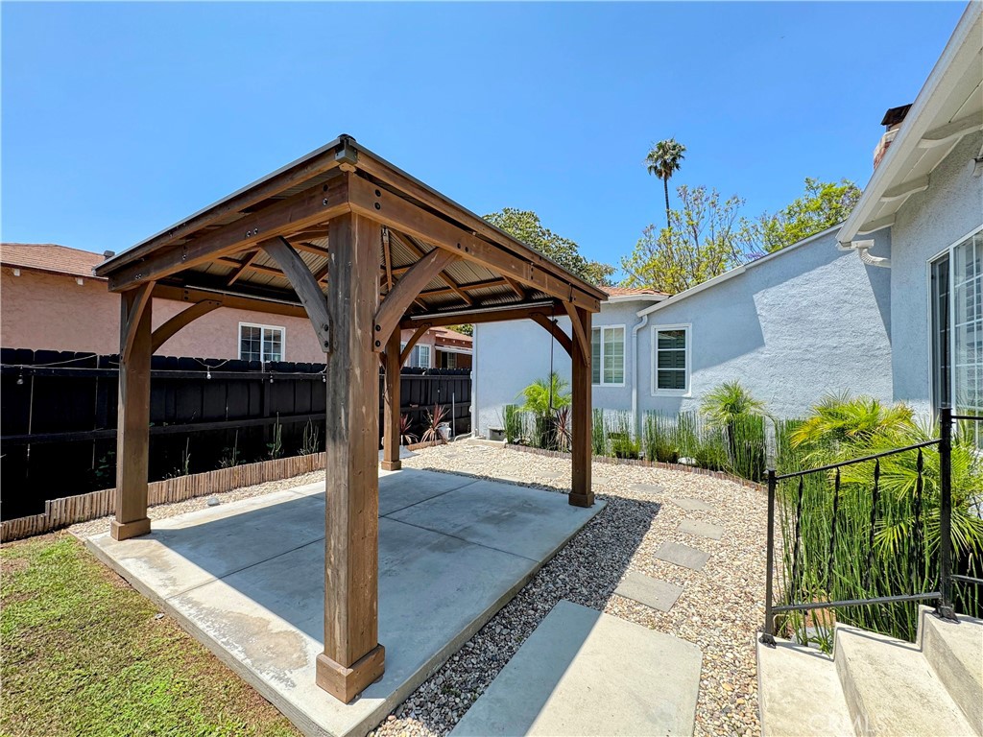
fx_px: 398
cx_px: 492
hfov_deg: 102.1
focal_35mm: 14
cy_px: 368
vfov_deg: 85.7
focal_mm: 2.22
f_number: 2.2
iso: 40
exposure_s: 1/868
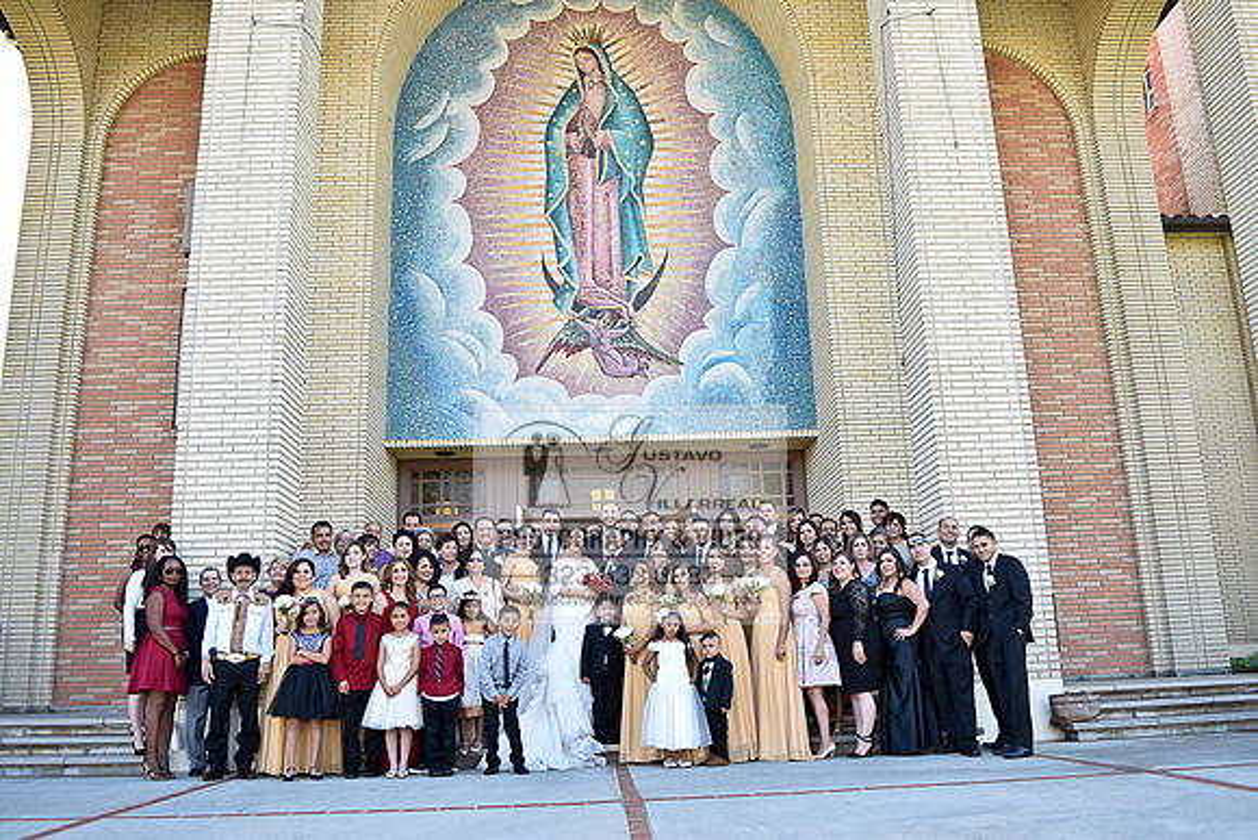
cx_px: 629
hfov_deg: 59.5
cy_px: 420
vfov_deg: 41.7
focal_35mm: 32
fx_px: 1101
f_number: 5
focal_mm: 21
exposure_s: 1/100
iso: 125
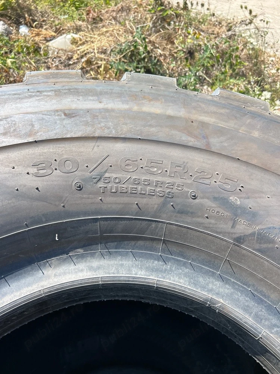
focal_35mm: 26
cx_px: 140
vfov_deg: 67.3
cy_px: 187
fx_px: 280
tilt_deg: -51.8
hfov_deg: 53.1
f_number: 1.5
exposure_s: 1/1972
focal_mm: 5.7
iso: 50
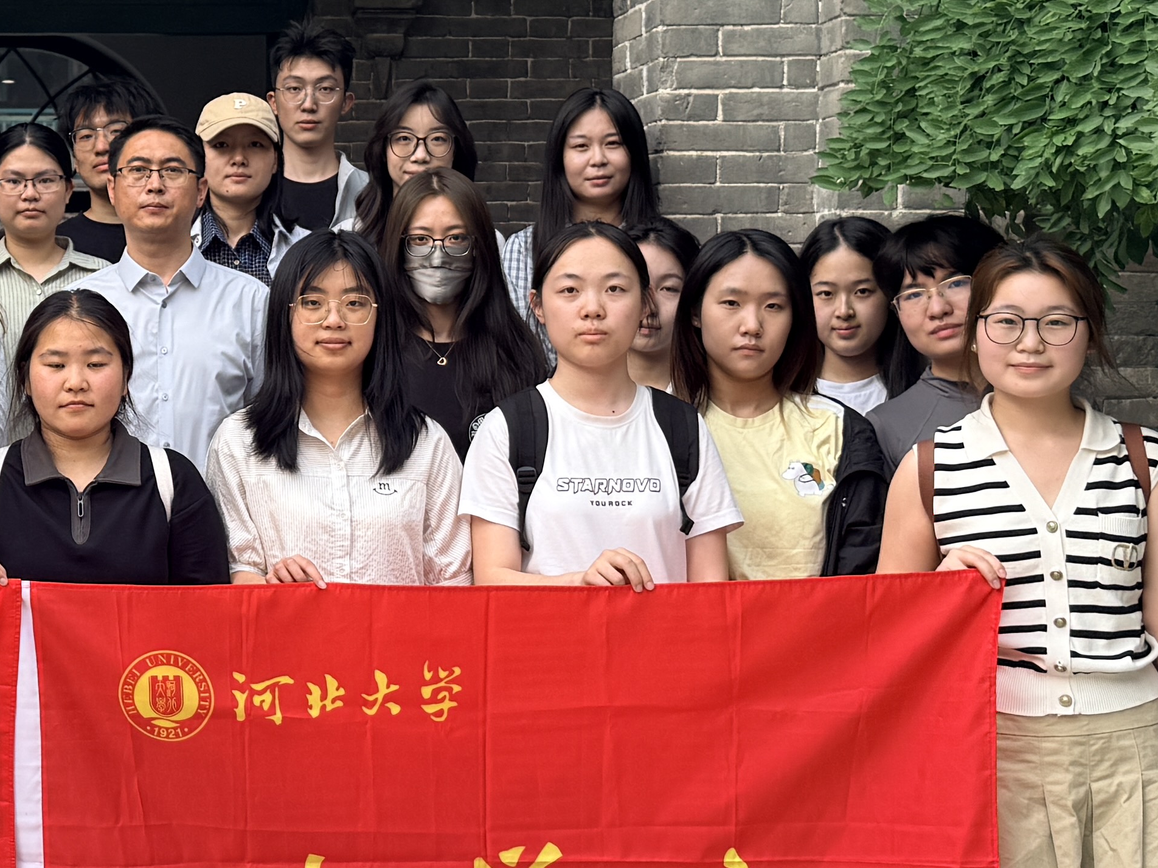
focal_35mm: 72
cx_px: 72
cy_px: 427
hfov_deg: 26.0
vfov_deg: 20.4
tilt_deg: -0.2
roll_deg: +0.0
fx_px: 2409
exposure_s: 1/695
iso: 80
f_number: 1.78
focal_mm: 6.76
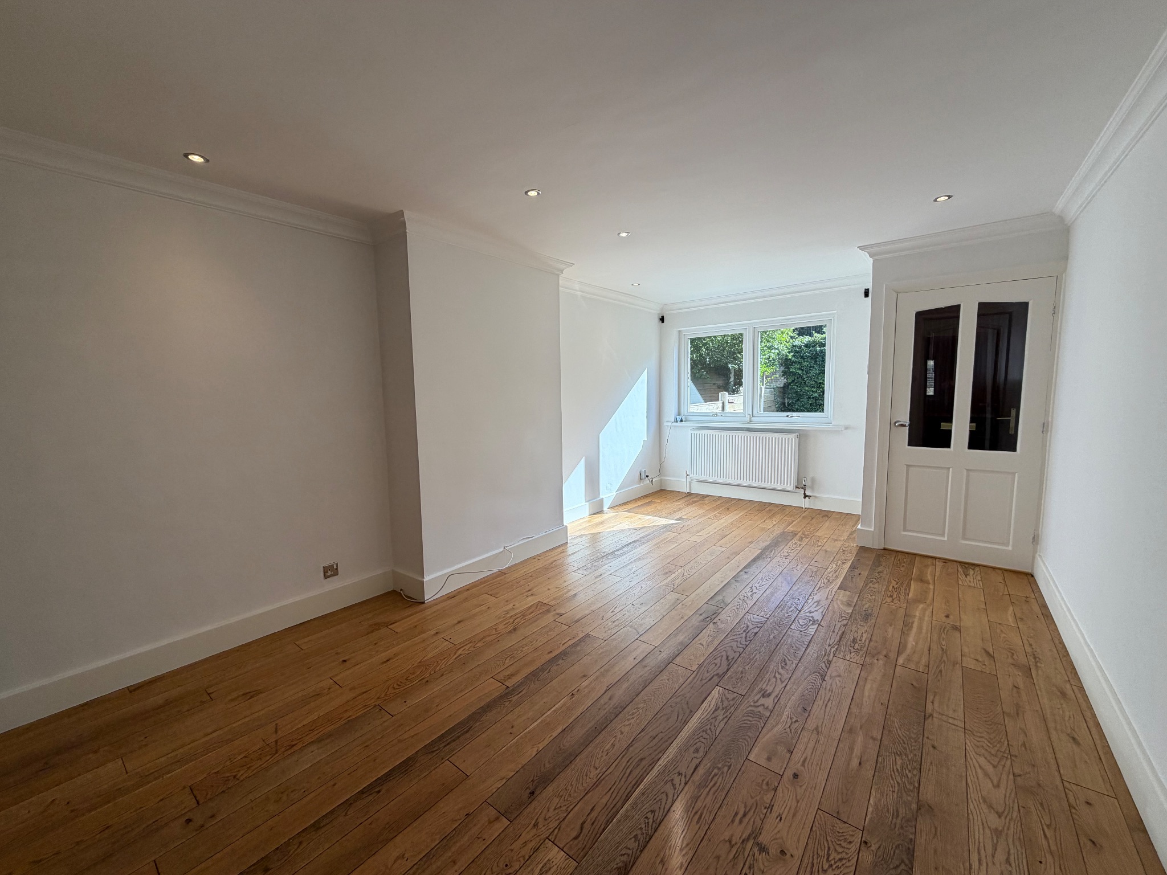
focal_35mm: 14
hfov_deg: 102.1
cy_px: 438
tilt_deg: -6.0
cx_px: 584
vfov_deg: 85.7
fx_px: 472
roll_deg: +1.7
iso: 50
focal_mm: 2.22
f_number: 2.2
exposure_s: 1/212
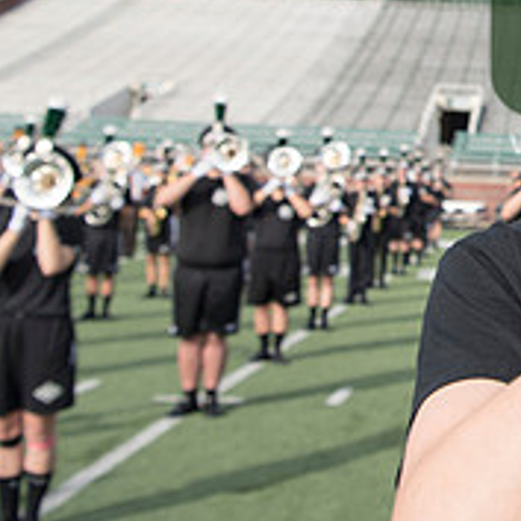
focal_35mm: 67
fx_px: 1141
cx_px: 712
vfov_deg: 24.9
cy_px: 40
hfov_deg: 22.5
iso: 250
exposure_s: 1/800
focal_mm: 24
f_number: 5
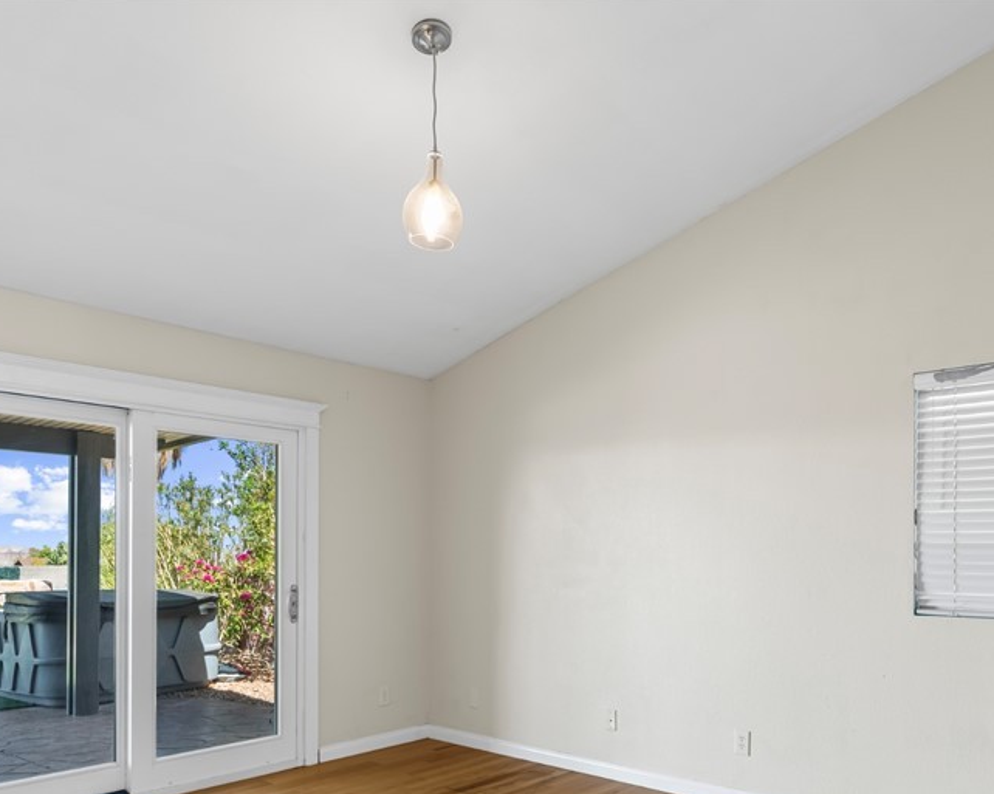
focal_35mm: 27
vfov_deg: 51.7
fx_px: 794
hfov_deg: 63.5
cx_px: 596
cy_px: 554
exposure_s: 1
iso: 400
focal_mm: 17
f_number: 8
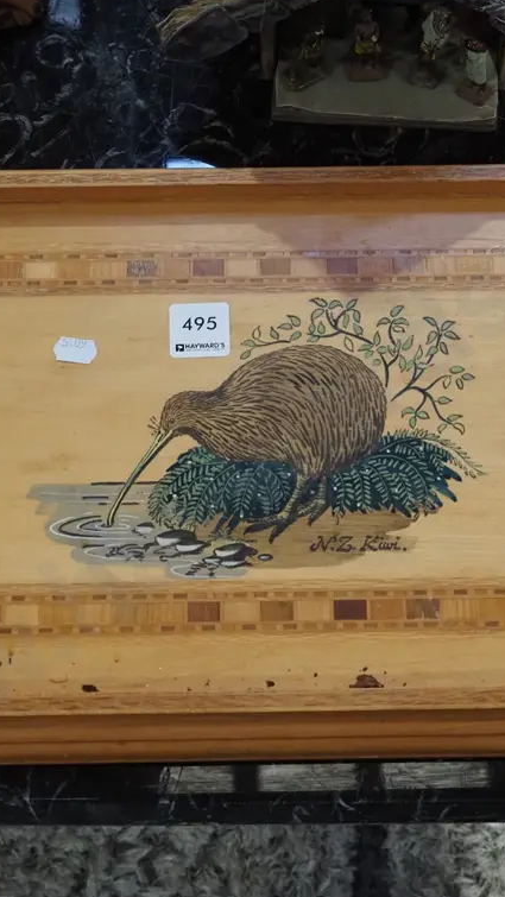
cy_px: 449
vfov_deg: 32.3
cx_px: 292
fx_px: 1546
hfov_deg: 18.5
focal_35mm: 65
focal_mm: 22
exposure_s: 1/80
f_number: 5.6
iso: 2000
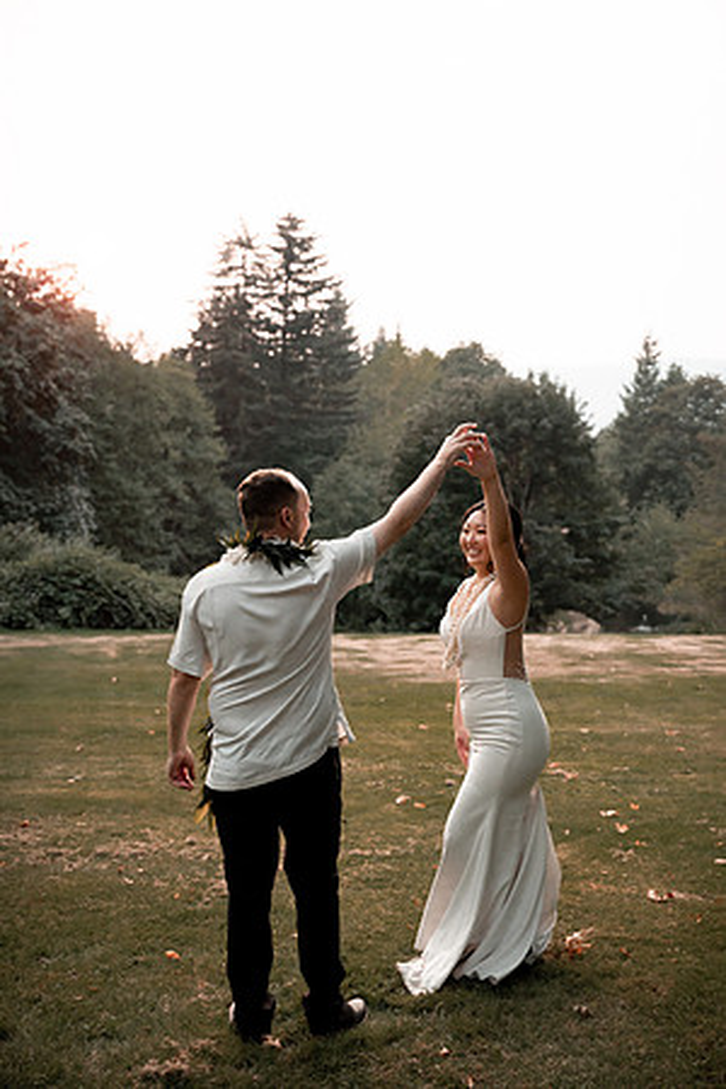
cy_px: 544
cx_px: 363
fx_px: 1119
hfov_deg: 35.9
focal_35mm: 37
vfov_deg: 51.9
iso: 1250
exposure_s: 1/2000
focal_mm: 37
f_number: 2.8
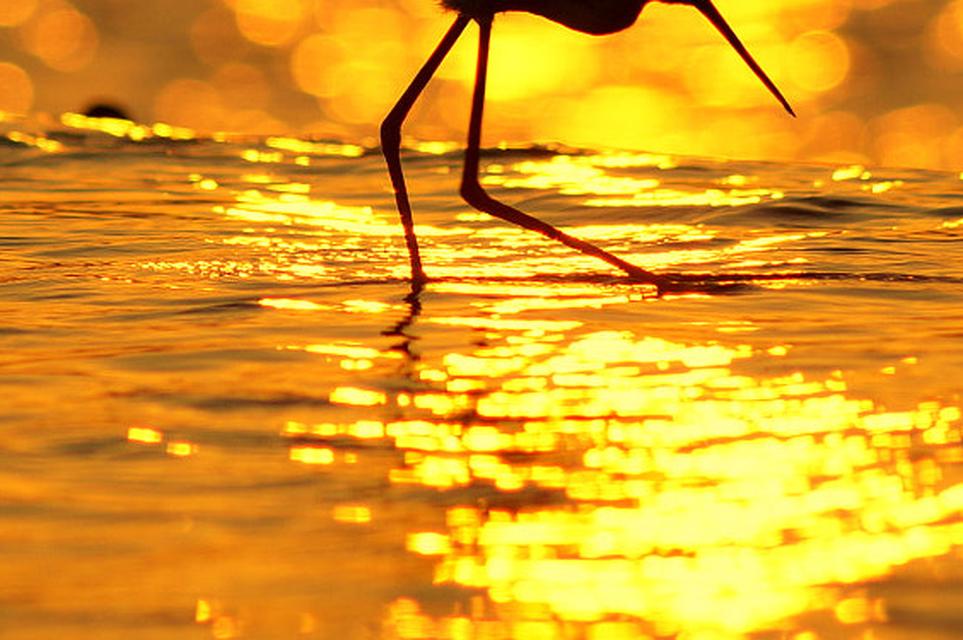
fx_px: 22744
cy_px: -158
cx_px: 446
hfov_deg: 2.4
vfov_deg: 1.6
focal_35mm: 851
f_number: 5.6
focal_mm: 200
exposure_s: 1/400
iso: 100
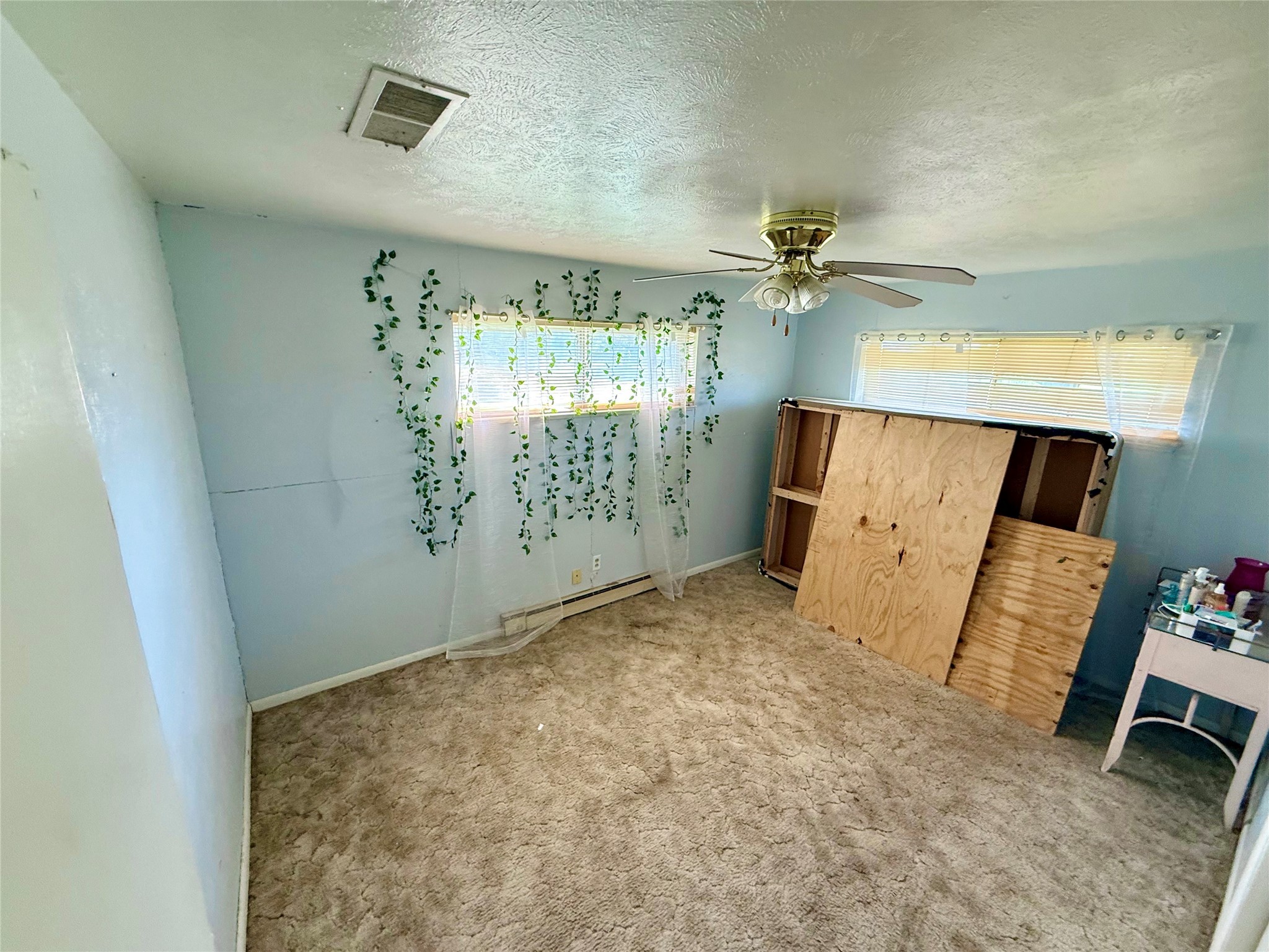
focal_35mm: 14
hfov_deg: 102.1
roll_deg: -0.6
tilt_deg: -12.1
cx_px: 634
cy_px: 476
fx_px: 513
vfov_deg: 85.7
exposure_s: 1/99
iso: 160
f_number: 2.2
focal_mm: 2.22
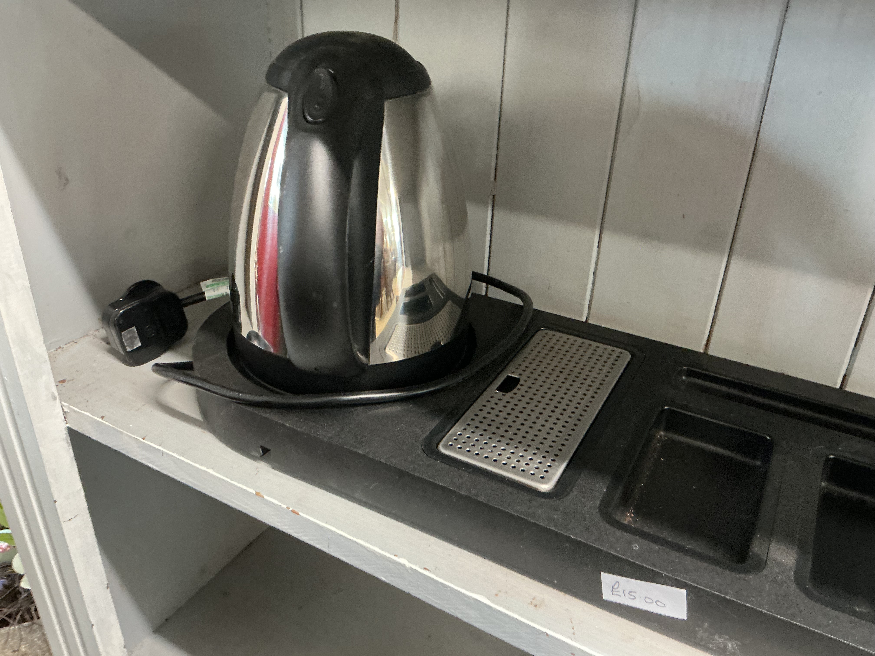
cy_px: 328
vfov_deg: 48.2
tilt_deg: -33.0
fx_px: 733
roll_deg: -2.9
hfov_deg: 61.7
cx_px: 438
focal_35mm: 29
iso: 320
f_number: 1.8
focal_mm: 3
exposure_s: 1/40
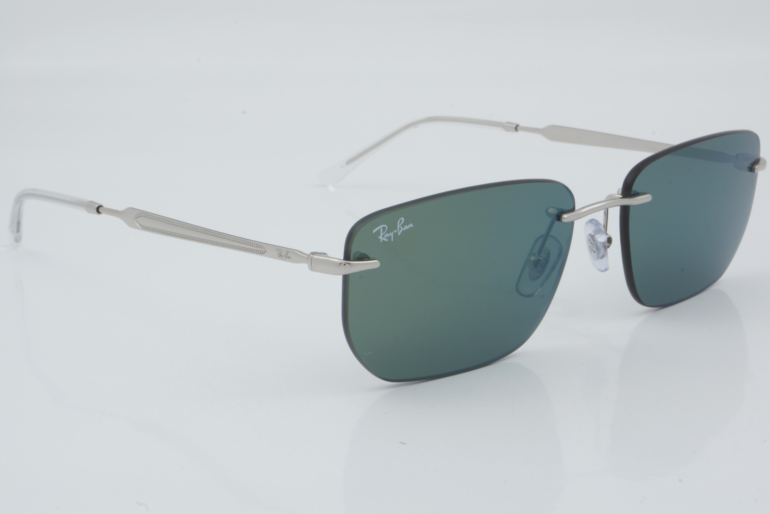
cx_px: 385
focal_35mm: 75
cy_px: 257
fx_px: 1604
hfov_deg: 27.0
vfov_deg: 18.2
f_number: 29
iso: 100
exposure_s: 1/4
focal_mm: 50
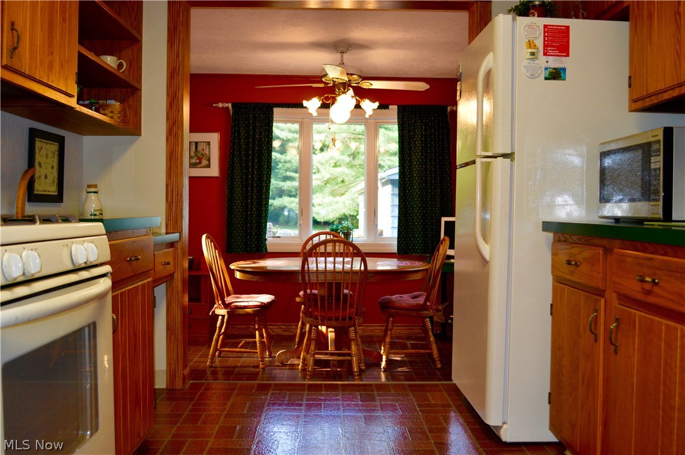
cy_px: 228
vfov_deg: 39.9
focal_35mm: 33
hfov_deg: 57.3
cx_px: 342
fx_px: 627
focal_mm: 22
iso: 500
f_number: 3.8
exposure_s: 1/60
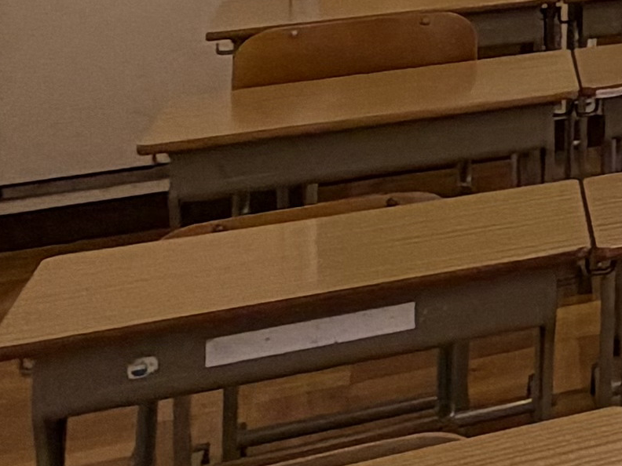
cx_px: 1909
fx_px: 1815
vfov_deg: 13.1
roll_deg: +0.4
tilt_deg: -0.7
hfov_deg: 11.1
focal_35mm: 101
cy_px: -395
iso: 64
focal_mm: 2.22
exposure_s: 1/100
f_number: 2.2
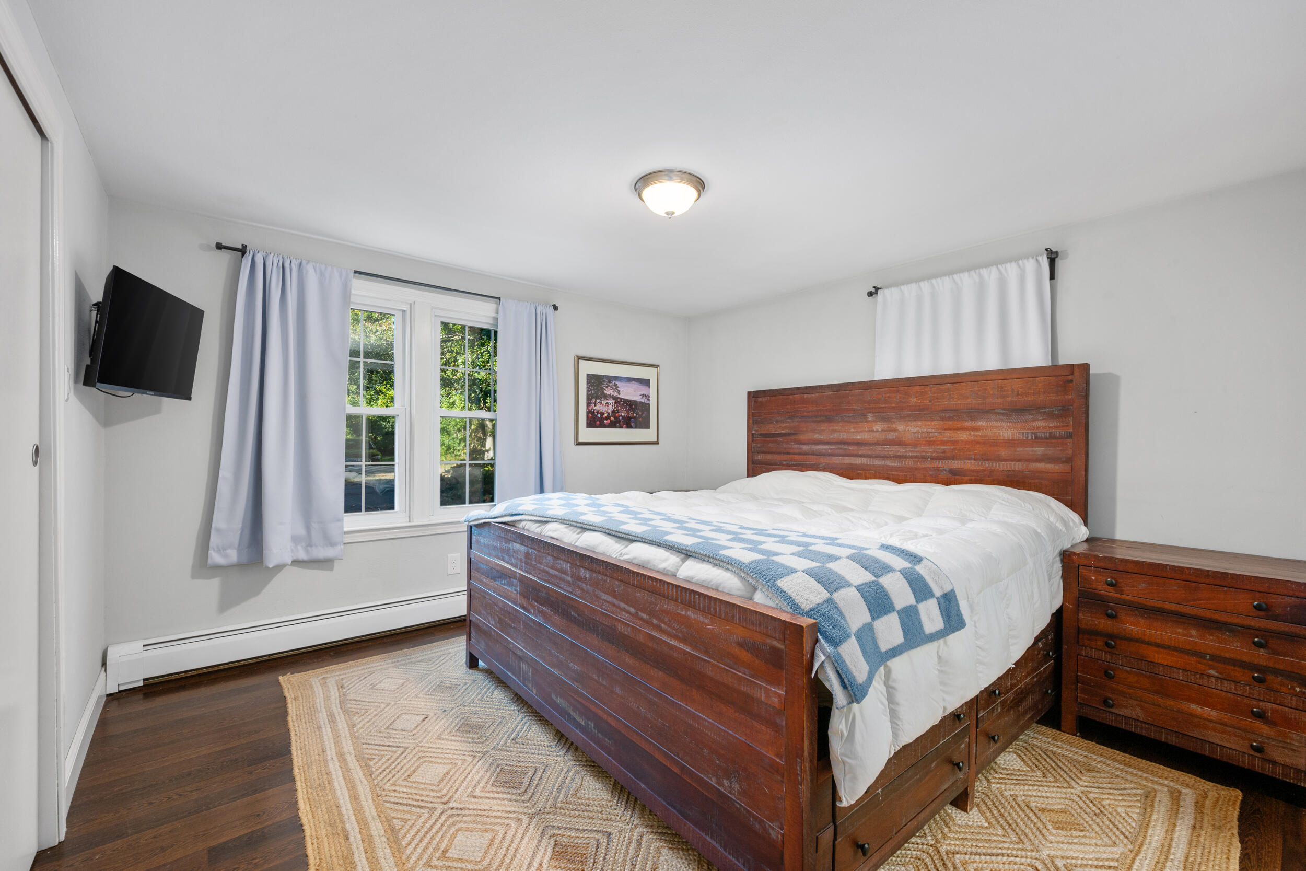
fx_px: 544
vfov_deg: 77.3
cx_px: 653
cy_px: 436
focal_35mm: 15
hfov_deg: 100.4
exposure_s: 1/2.5
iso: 320
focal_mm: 15
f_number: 8
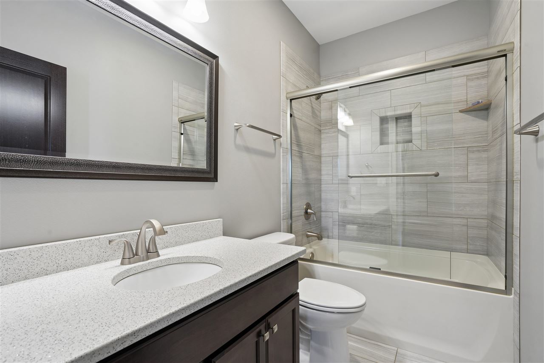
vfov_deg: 73.7
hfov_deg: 96.7
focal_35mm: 16
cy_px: 182
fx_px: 242
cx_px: 272
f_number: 9
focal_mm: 16
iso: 640
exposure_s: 1/15
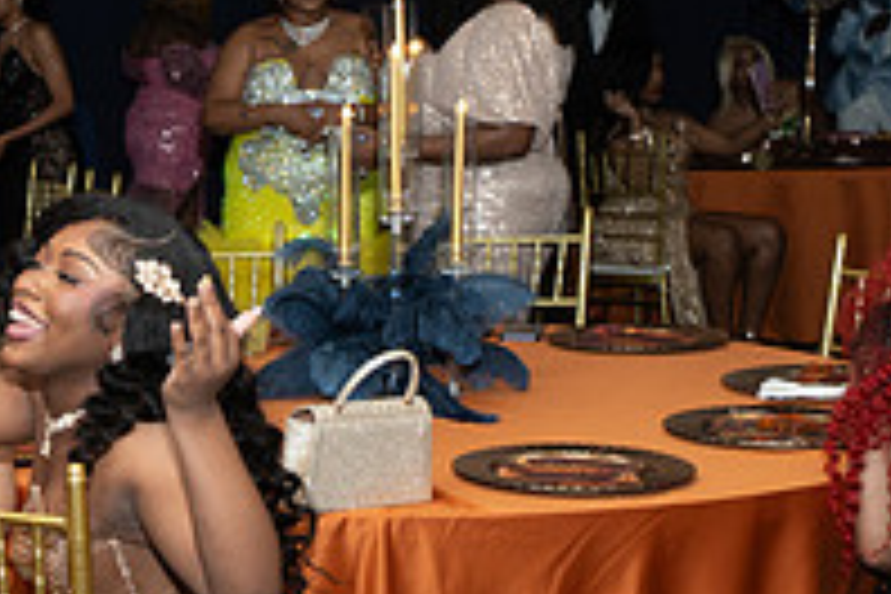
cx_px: -364
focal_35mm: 82
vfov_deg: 16.4
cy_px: 556
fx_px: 2029
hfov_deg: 21.6
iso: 500
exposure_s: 1/125
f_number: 3.5
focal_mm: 28
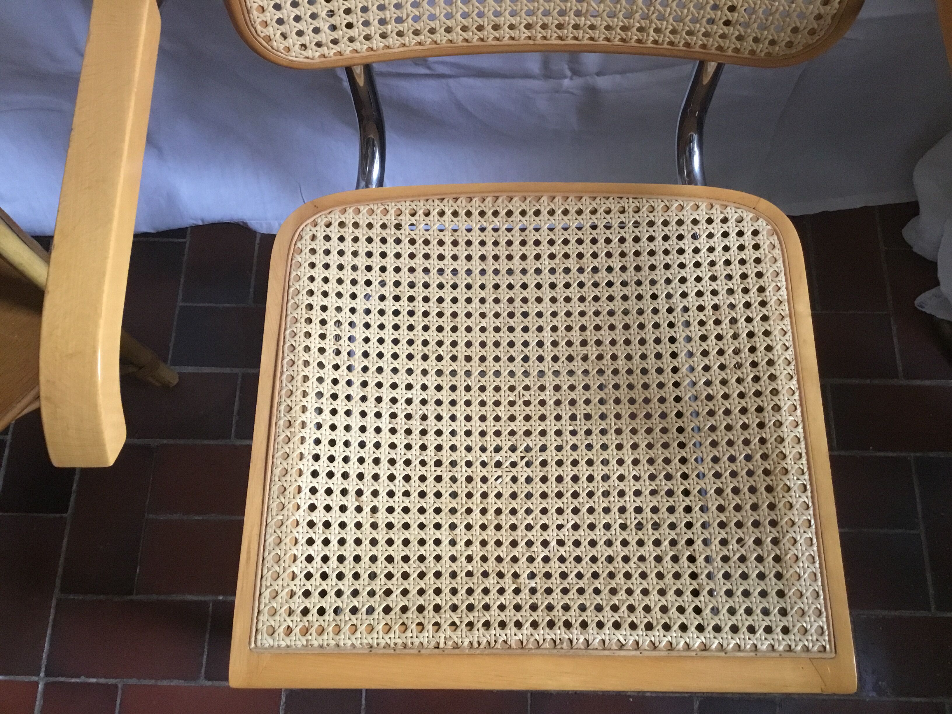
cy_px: 357
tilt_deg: -70.8
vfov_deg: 45.4
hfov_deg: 58.4
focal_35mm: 31
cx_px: 476
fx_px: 853
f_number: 2.4
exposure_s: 1/33
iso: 250
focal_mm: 3.3
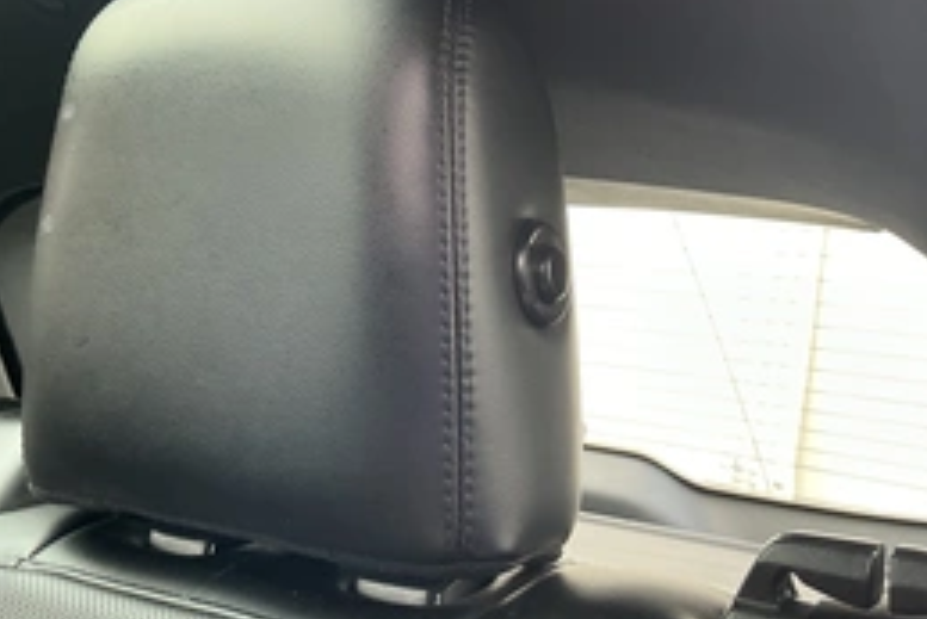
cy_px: 211
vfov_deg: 29.7
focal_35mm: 45
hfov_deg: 43.5
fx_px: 1159
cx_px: 508
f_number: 1.8
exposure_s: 1/67
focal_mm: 3
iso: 64
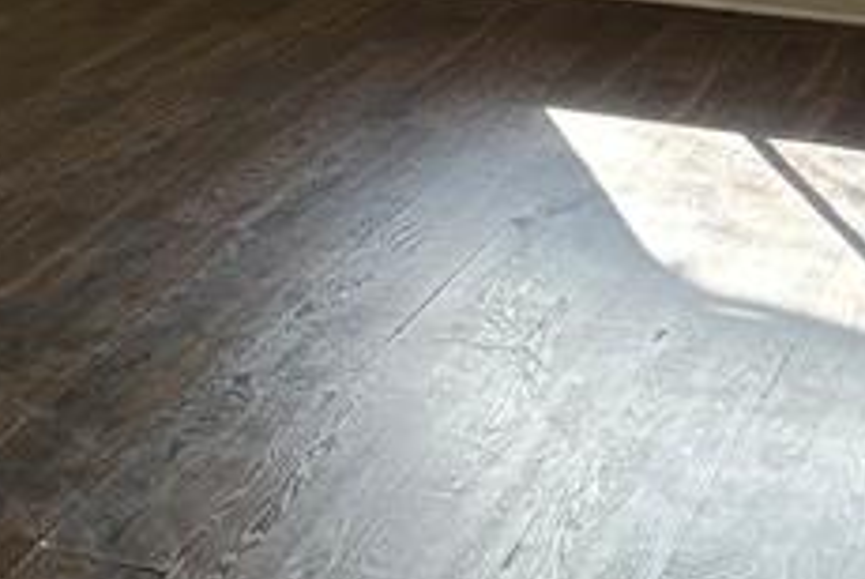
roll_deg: +0.3
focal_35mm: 111
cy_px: -263
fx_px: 2670
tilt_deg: -9.5
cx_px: 60
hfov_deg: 18.1
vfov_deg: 11.9
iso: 80
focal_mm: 6.86
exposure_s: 1/279
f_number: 1.78
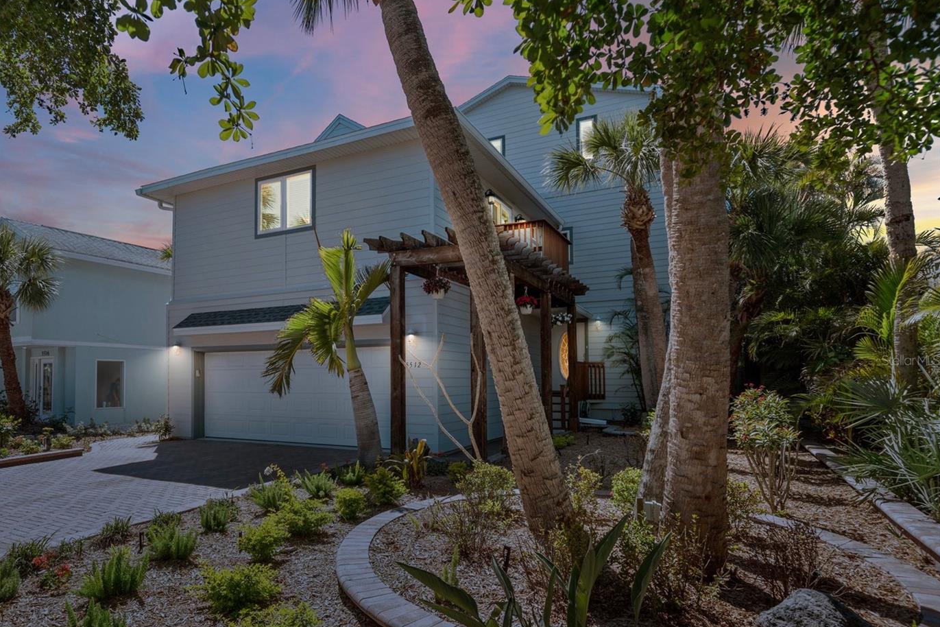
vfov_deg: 59.2
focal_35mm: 21
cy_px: 360
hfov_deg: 80.6
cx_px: 394
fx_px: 548
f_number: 8
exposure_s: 1/80
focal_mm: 18
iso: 250
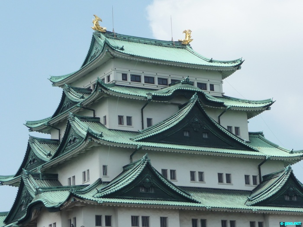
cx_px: 152
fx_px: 998
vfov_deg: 13.0
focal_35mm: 114
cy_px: 114
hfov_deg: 17.3
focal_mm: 14.2
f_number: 4.7
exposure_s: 1/500
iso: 100
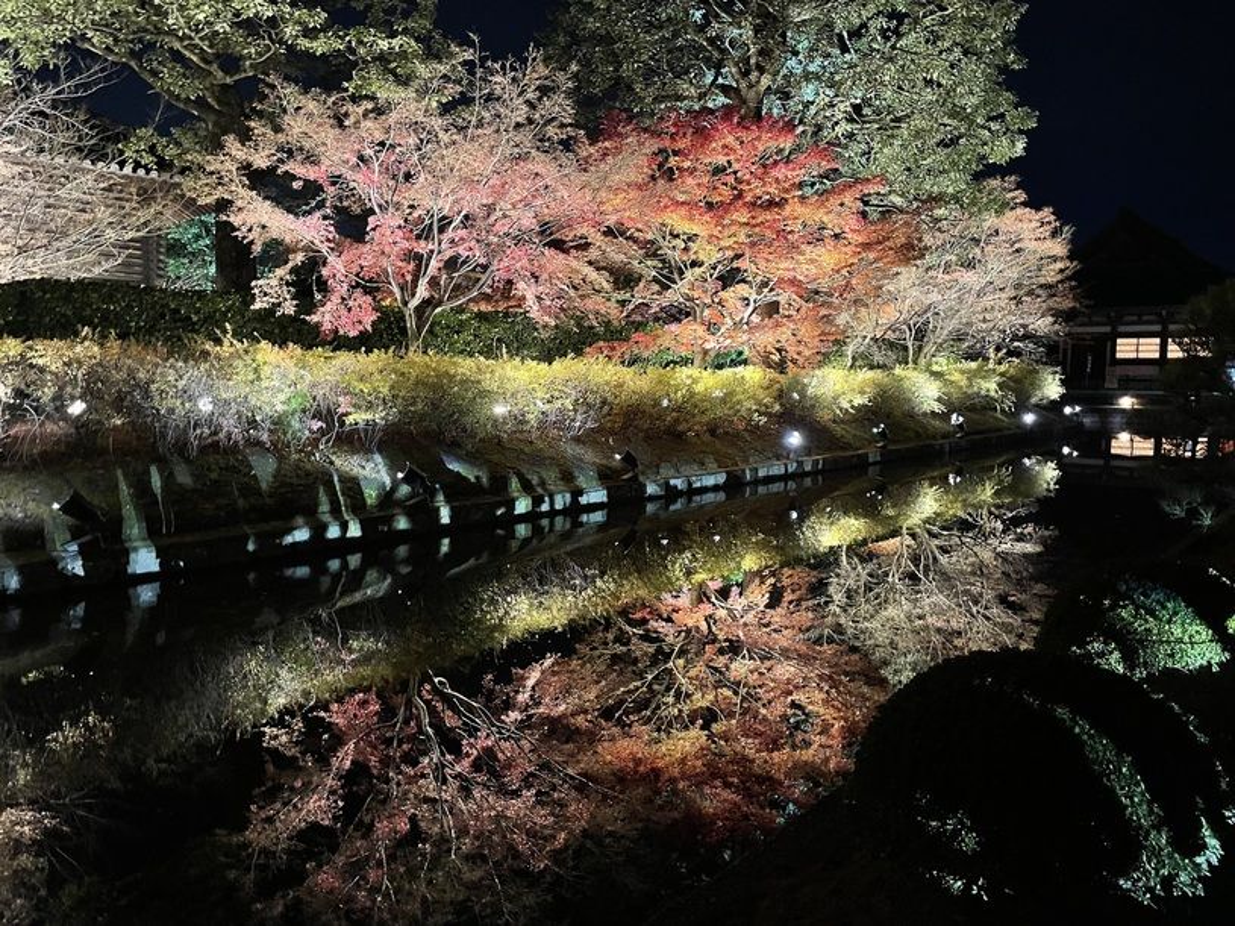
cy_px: 463
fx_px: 927
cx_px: 618
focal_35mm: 26
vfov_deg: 53.1
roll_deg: -1.0
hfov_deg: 67.3
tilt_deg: -6.7
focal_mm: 4.2
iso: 800
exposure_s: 1/30
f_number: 1.6
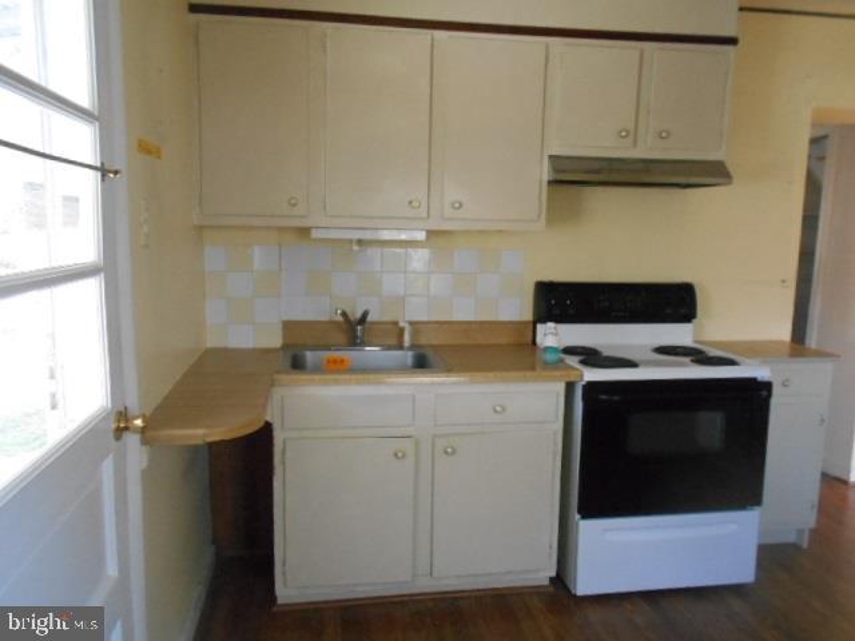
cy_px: 320
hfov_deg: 67.3
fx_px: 642
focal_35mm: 26
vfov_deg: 53.1
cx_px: 428
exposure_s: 1/100
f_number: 3.2
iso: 800
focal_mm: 4.6
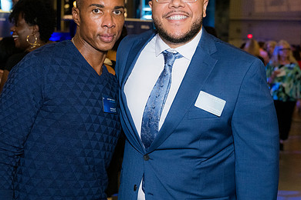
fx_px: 535
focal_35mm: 64
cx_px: 137
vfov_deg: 21.2
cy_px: 92
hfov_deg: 31.4
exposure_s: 1/125
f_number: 4
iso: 3200
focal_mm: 43
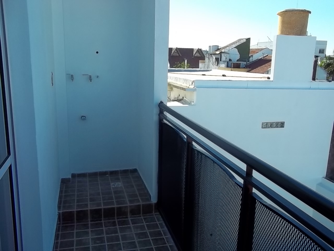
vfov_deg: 44.2
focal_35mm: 32
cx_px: 167
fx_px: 309
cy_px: 126
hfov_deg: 56.8
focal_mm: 5.7
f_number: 5.5
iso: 80
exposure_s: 1/250
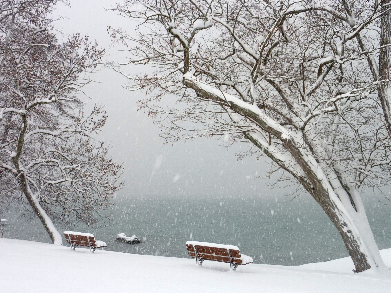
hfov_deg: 46.8
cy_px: 146
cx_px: 196
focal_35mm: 40
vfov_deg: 36.0
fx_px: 452
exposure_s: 1/125
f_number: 4
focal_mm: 6.5
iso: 80
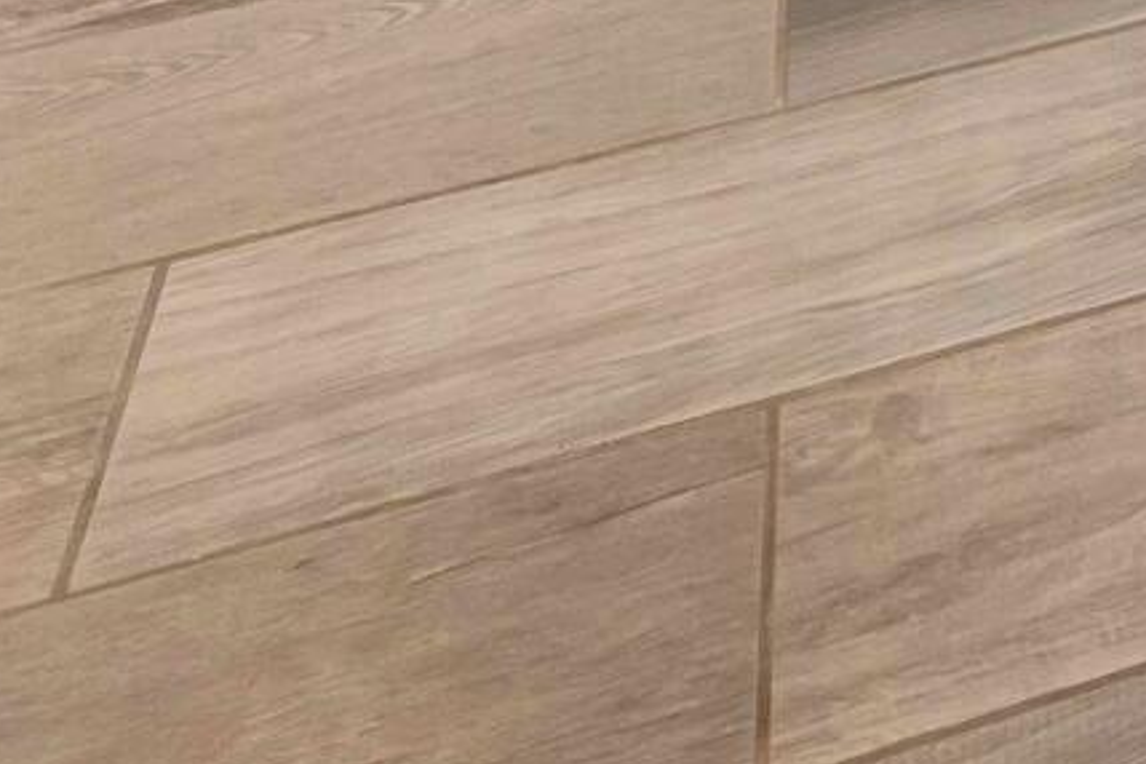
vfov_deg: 9.7
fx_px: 2674
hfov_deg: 19.3
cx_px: 1955
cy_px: -1849
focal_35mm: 84
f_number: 9
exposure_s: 1/5
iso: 400
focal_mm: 12
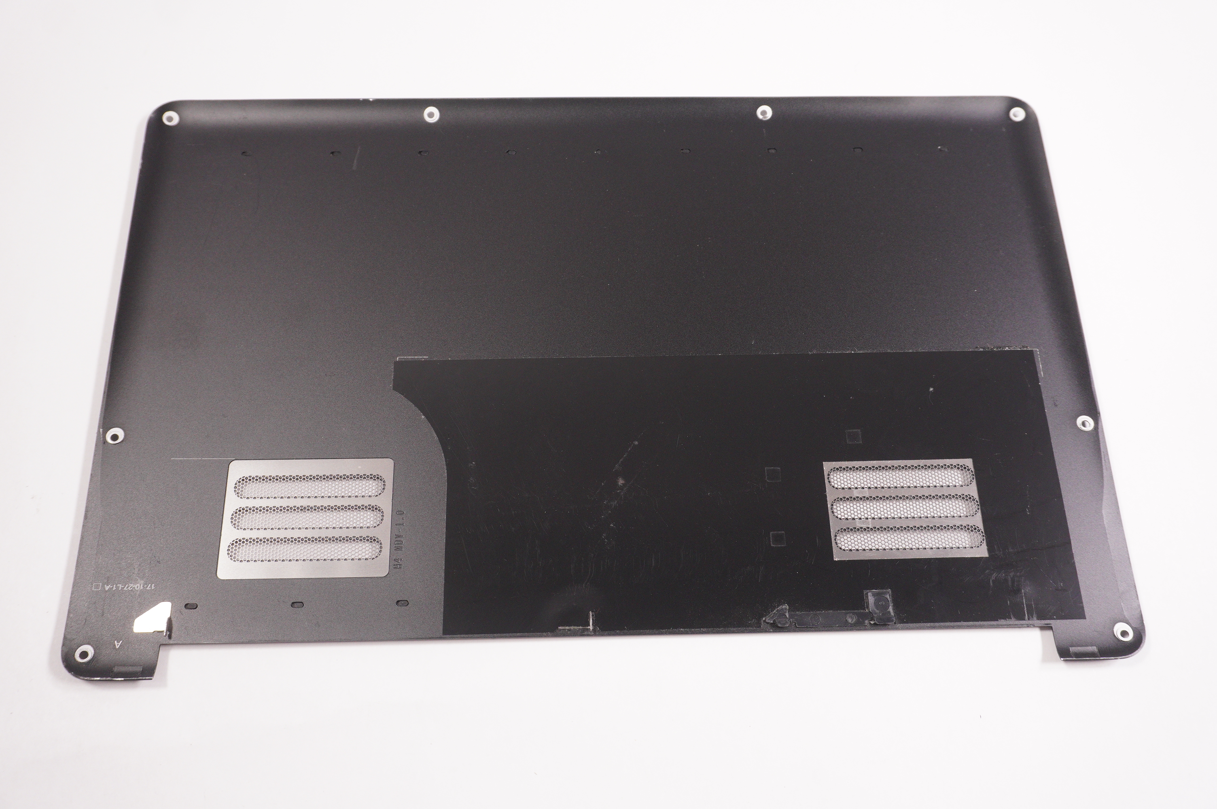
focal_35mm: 32
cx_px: 608
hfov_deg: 59.5
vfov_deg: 41.6
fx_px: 1064
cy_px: 404
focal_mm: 21
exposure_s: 1/250
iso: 800
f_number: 5.6
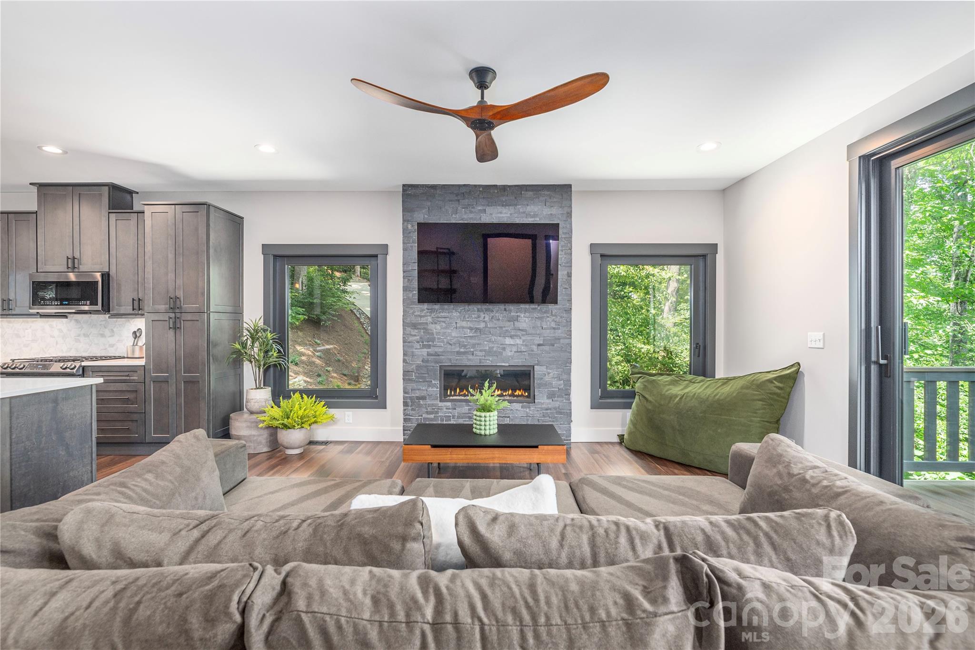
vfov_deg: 70.5
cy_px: 325
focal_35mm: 17
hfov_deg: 93.3
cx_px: 488
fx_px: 460
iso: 320
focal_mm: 17
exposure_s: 1/40
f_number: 8
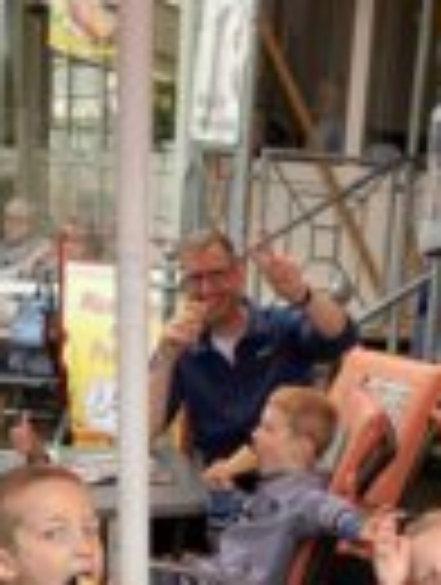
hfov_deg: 18.5
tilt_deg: -18.8
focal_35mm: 80
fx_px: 1354
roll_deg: -4.8
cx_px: 284
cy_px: 648
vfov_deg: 22.9
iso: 40
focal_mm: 4.25
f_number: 1.8
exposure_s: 1/122
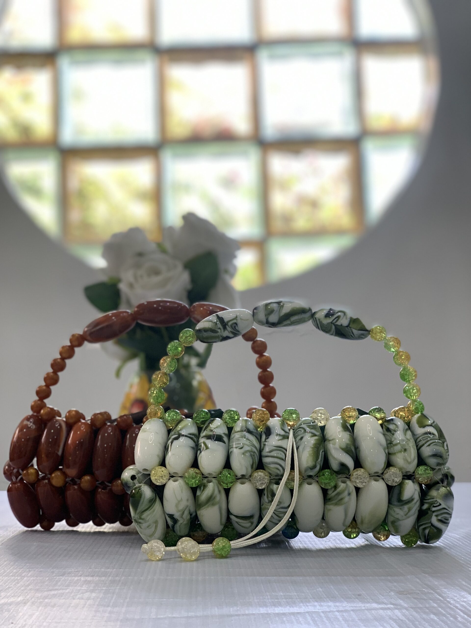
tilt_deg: +7.4
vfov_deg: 36.8
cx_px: 236
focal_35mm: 52
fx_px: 943
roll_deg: +0.2
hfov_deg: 28.0
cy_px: 314
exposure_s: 1/44
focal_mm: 6
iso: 80
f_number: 2.4
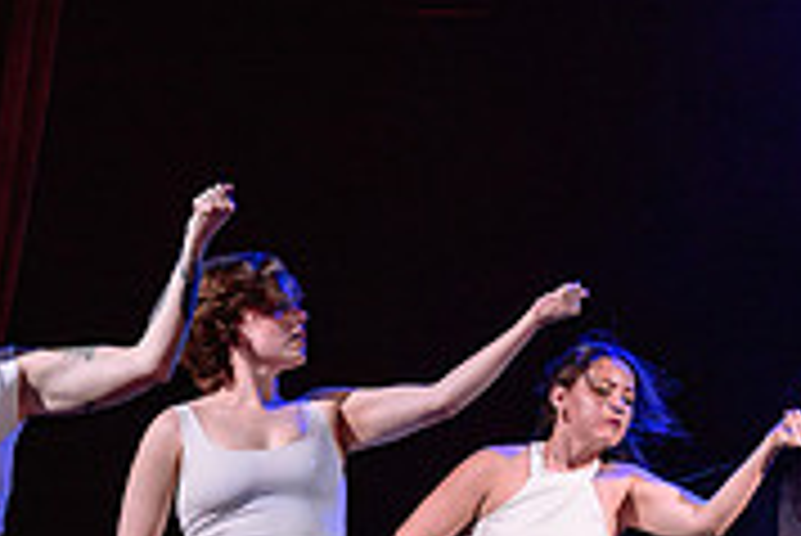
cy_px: 457
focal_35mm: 335
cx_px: 932
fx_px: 7460
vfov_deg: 4.1
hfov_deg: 6.1
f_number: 2.8
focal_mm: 102
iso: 1600
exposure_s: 1/160
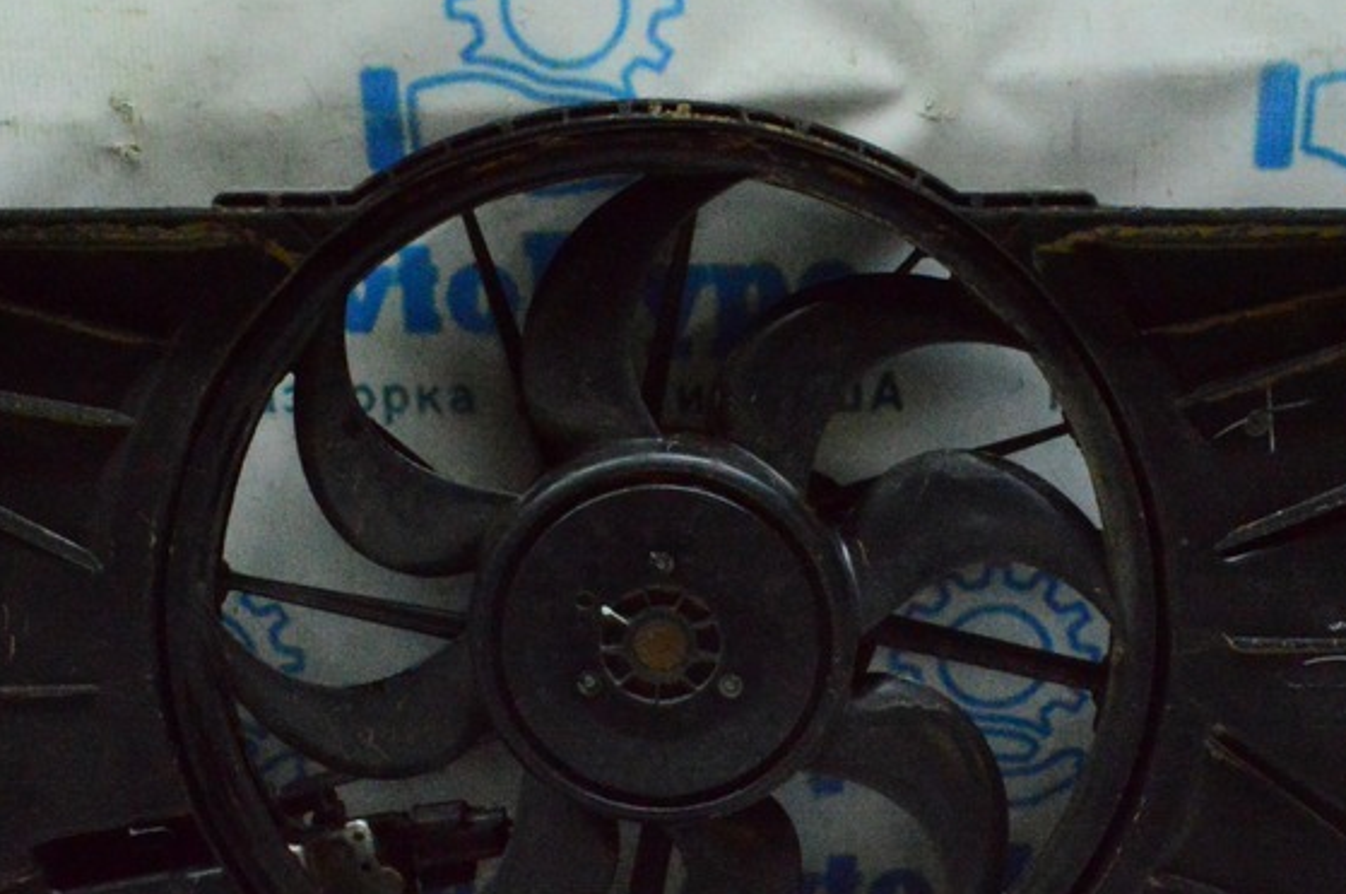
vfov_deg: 24.5
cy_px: 522
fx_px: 2053
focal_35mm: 55
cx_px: 727
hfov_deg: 36.3
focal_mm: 20
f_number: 25
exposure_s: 1/60
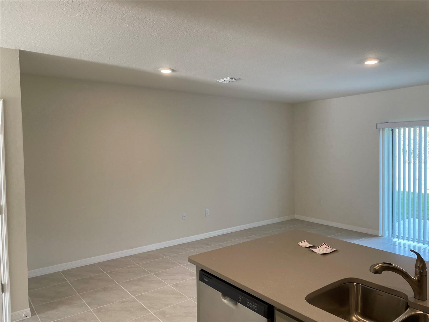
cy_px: 161
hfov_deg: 67.3
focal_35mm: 26
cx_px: 214
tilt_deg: -1.6
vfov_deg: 53.1
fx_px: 322
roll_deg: +1.0
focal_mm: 4.2
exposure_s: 1/120
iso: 100
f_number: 1.6
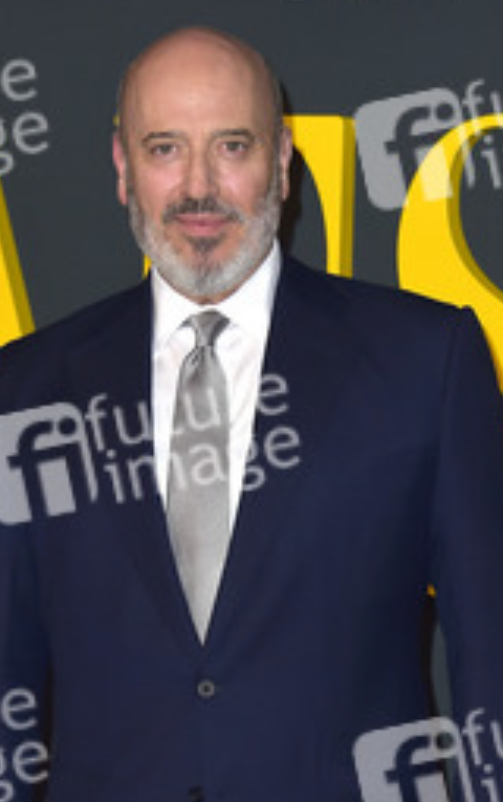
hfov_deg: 10.0
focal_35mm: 131
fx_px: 2865
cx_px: 231
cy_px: 607
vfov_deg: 15.8
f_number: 6.3
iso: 320
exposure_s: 1/250
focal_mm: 82
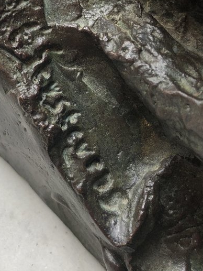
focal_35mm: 65
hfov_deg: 22.3
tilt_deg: -63.1
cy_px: 101
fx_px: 508
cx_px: 39
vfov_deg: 29.7
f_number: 1.8
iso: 25
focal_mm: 4
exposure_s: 1/100
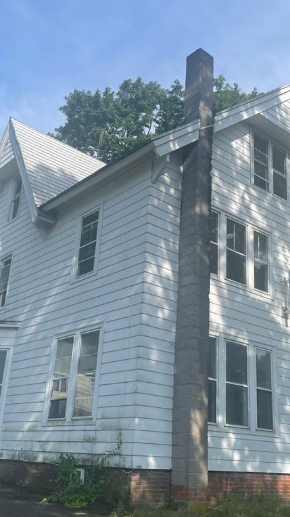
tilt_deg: +18.3
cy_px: 258
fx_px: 520
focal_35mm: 38
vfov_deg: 52.8
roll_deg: -4.7
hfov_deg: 31.2
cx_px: 159
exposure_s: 1/3509
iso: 32
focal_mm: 4.2
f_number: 1.6
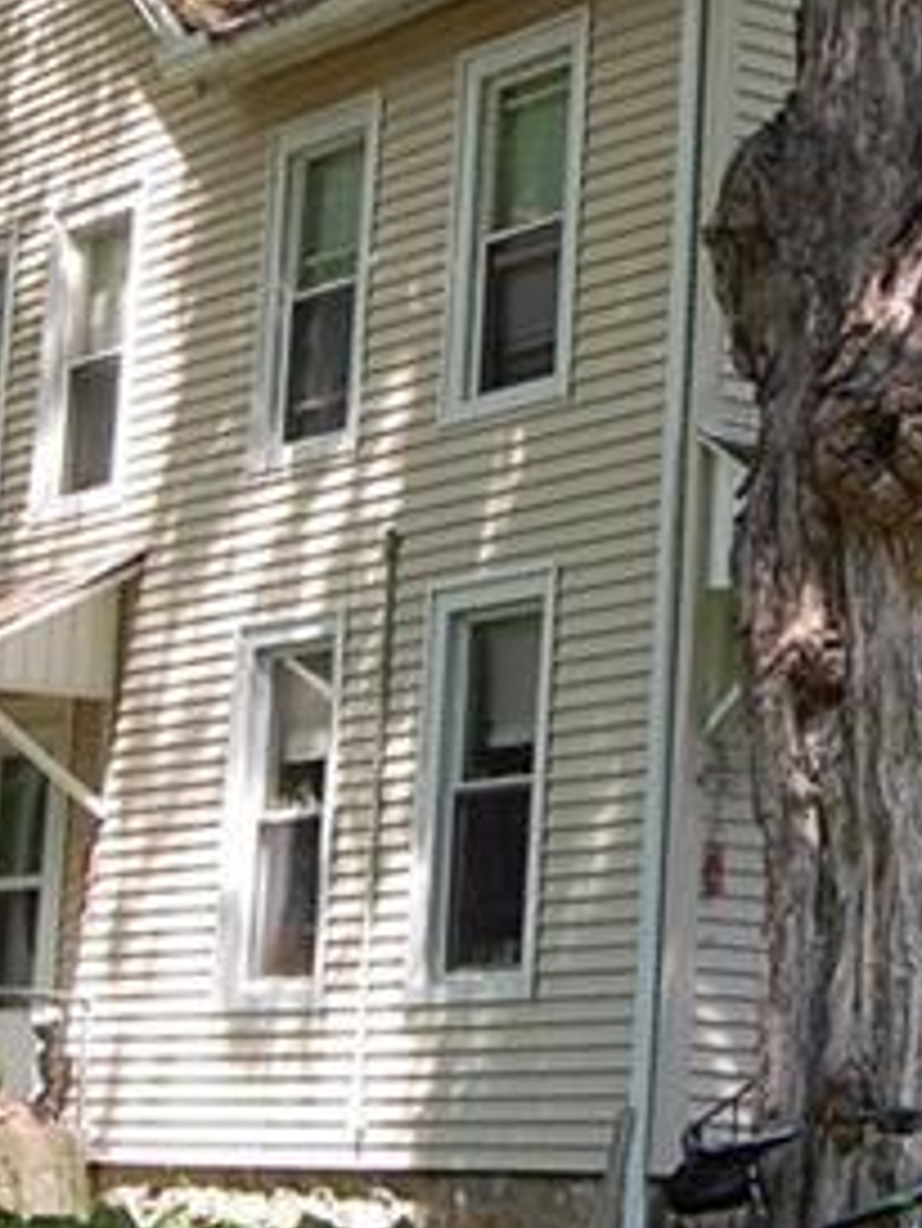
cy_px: 297
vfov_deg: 16.5
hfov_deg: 12.4
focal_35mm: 119
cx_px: 625
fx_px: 4223
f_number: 9
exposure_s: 1/160
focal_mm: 22
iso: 400
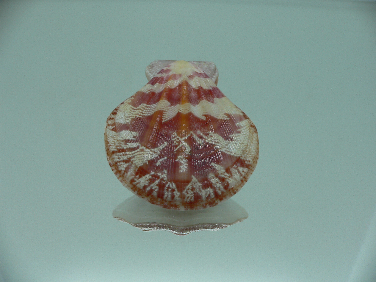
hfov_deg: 52.6
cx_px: 188
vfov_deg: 40.7
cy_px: 141
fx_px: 380
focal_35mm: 35
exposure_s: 1/60
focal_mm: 4.6
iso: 80
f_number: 2.8
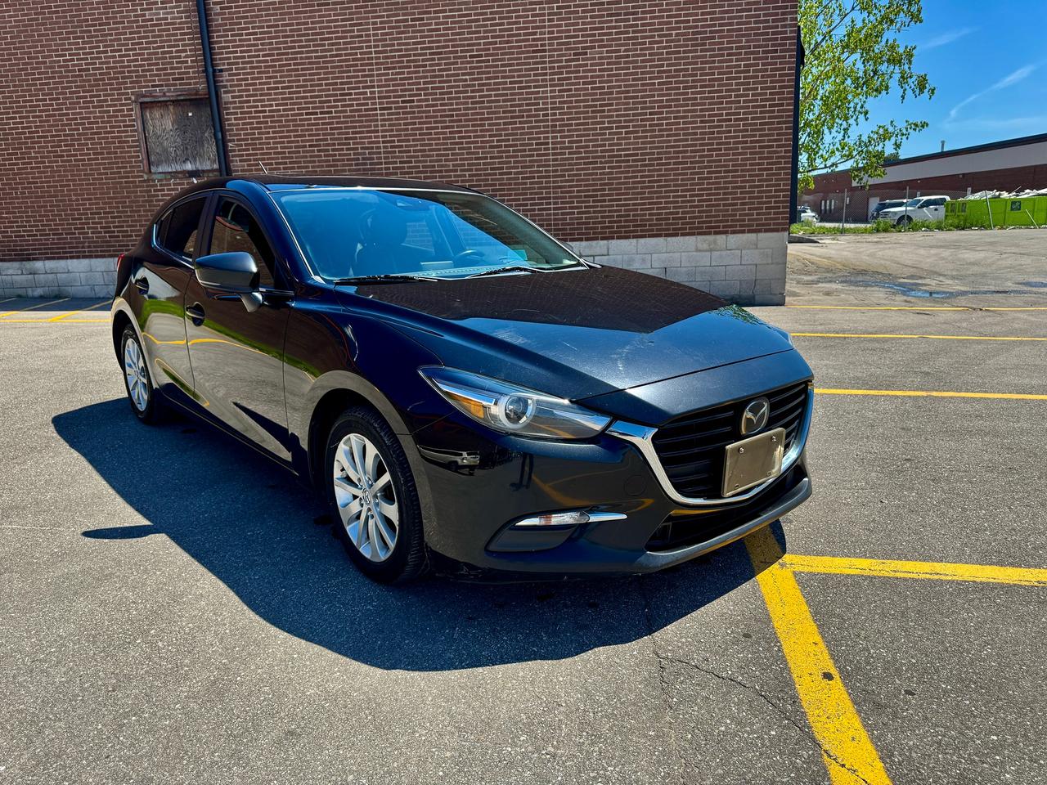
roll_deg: +2.9
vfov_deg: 56.8
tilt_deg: -11.8
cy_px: 392
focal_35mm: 24
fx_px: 726
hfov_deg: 71.6
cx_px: 524
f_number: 1.78
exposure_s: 1/2252
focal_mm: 6.76
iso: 80
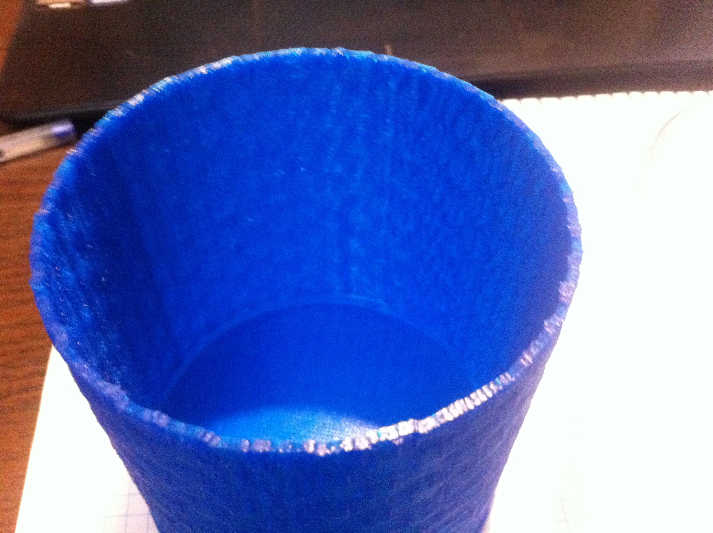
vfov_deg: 40.6
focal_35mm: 35
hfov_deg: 52.7
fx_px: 720
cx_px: 356
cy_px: 266
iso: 1000
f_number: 2.8
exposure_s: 1/15
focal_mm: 3.85
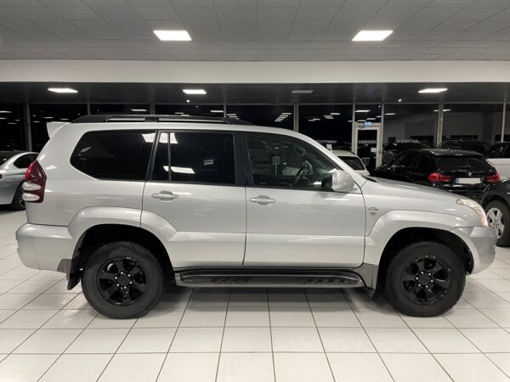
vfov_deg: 53.1
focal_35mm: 26
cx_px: 255
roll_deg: +0.7
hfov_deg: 67.3
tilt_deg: -7.6
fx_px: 383
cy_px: 191
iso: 125
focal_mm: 4.2
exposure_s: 1/71
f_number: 1.6
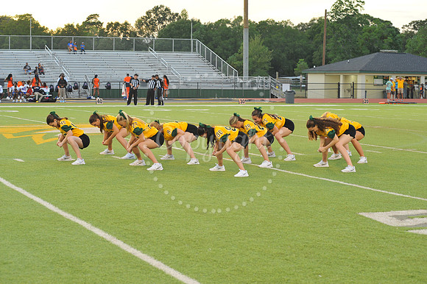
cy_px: 142
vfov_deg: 17.0
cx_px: 214
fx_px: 948
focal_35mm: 80
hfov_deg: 25.4
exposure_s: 1/100
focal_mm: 80
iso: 1000
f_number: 6.3
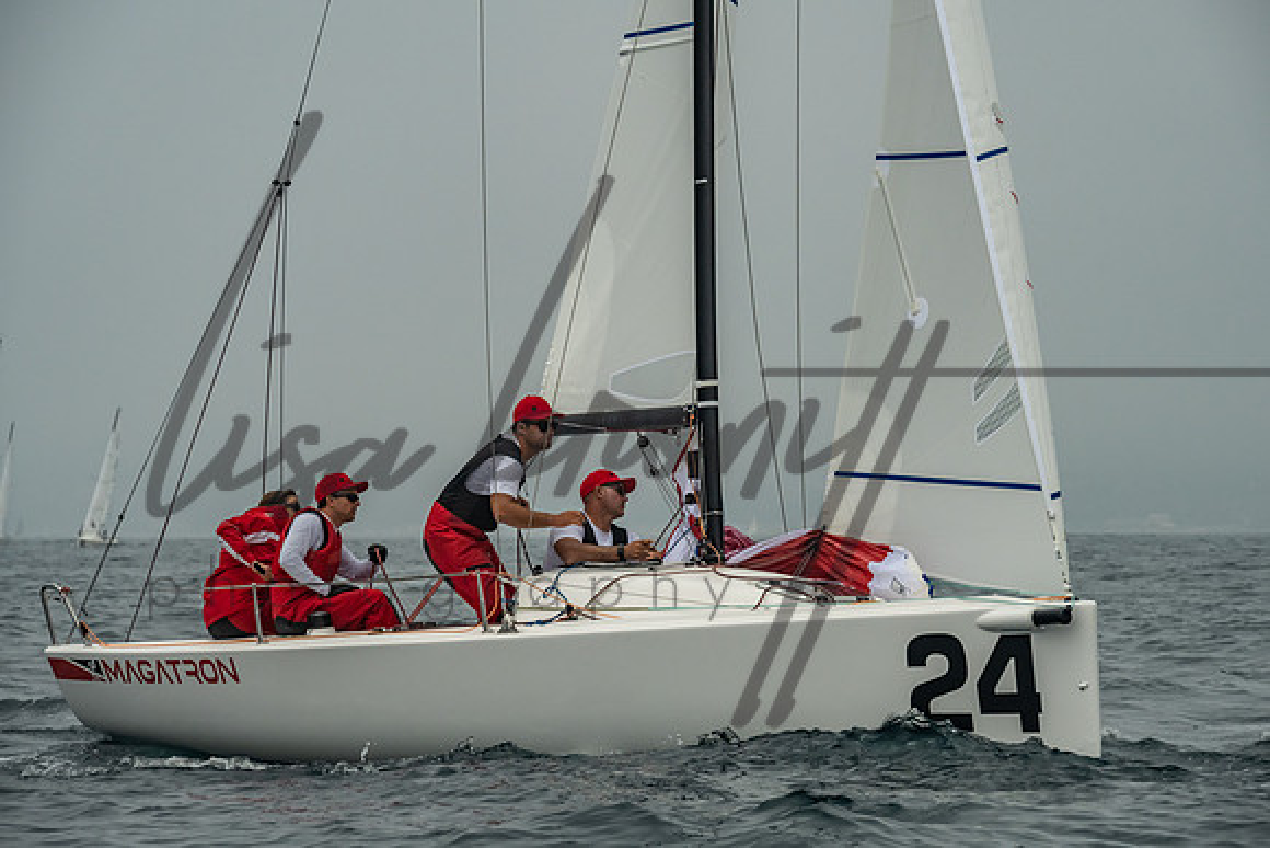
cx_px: 625
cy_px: 424
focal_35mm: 159
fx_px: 5614
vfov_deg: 8.6
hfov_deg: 12.9
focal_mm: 150
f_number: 9
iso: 800
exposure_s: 1/3200
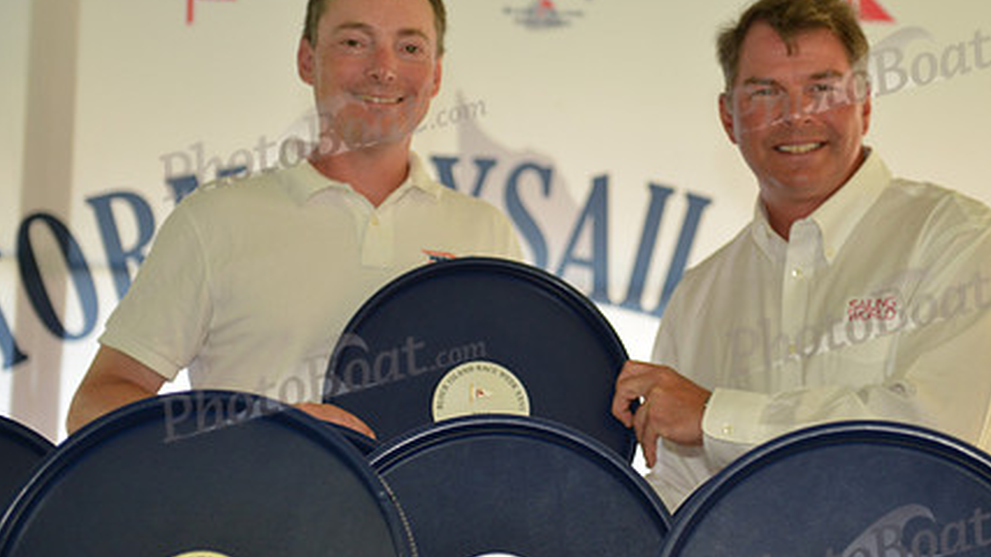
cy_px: 229
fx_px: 2470
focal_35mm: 94
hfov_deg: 22.6
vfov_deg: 12.9
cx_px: 608
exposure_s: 1/320
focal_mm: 66
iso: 1000
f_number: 3.2
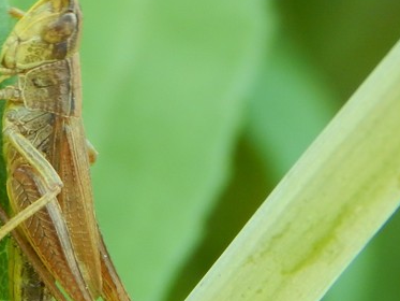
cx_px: 61
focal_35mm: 416
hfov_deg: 4.8
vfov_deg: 3.6
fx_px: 4809
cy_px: 100
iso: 125
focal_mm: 32.8
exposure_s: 1/30
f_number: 5.3
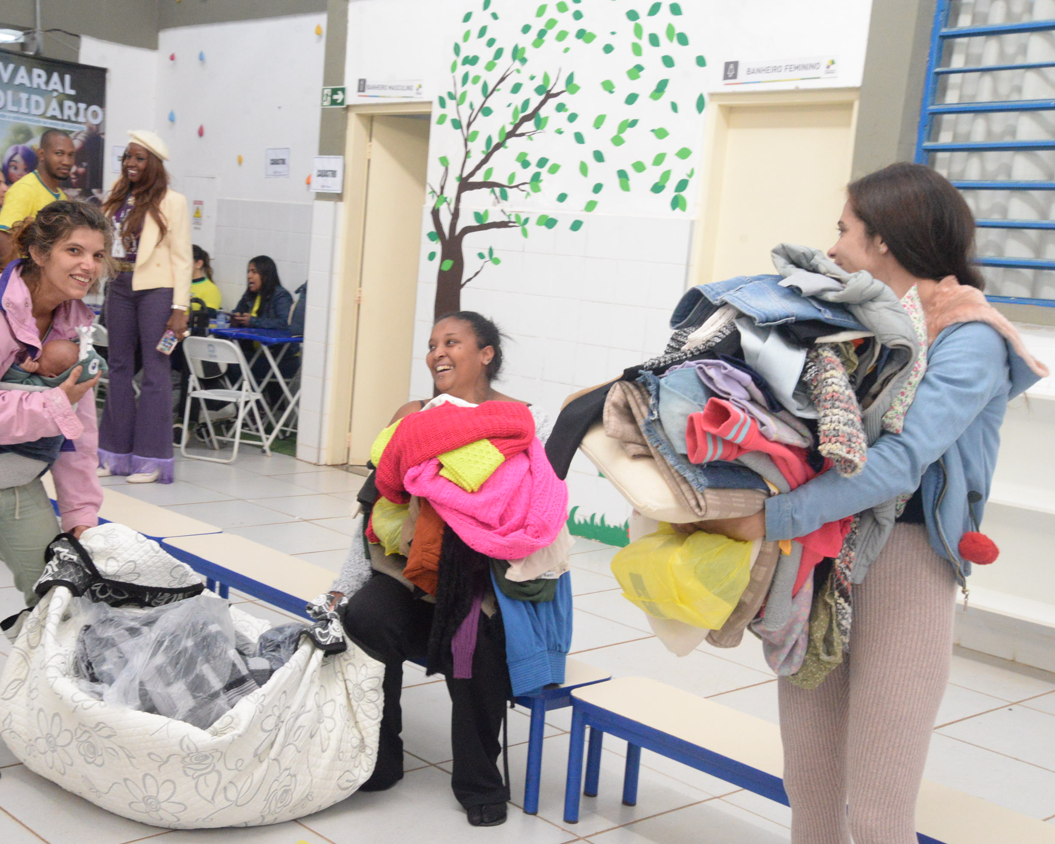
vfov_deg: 32.7
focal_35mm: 46
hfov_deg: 40.2
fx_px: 1436
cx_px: 425
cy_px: 424
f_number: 10
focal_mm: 40
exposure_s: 1/100
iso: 6400
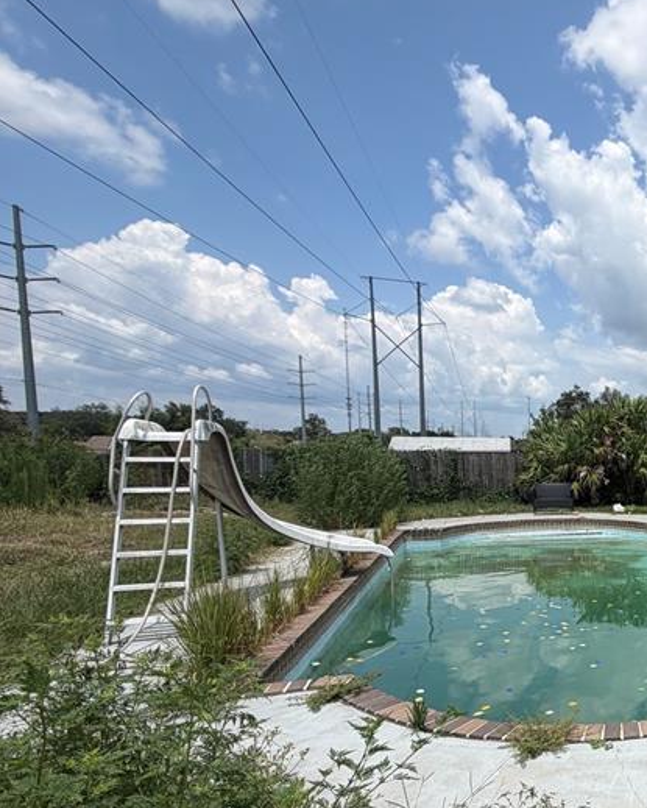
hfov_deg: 39.1
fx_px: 646
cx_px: 772
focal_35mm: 27
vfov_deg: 63.1
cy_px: 510
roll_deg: -0.7
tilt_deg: -3.8
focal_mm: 2.22
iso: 20
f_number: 2.2
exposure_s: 1/1211
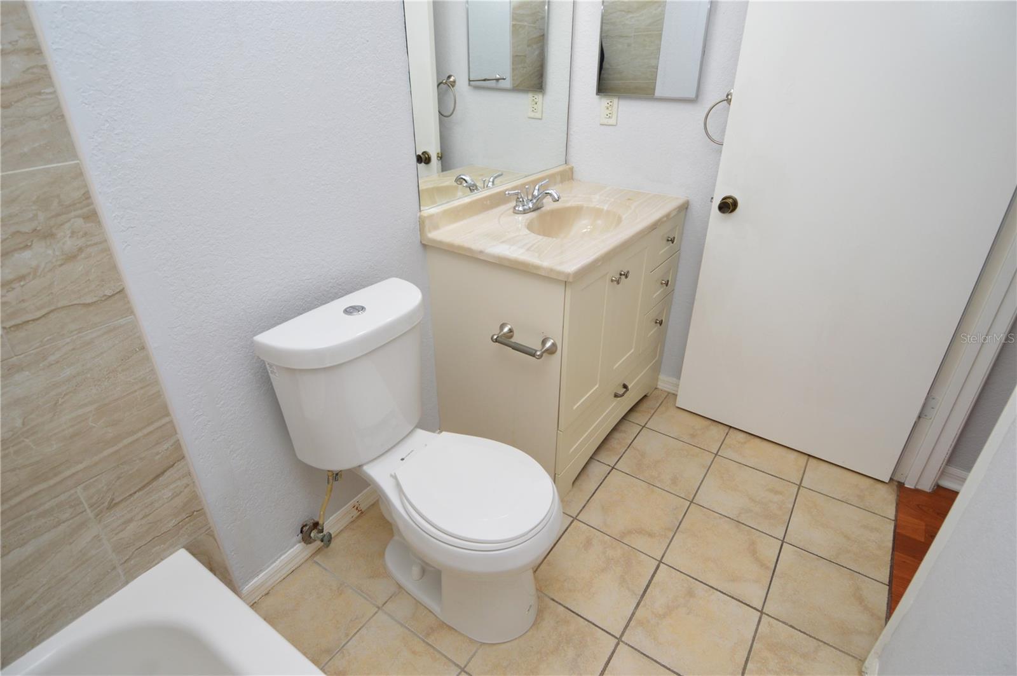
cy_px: 338
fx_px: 508
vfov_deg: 67.3
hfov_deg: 90.1
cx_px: 508
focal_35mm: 18
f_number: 4
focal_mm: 12
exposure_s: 1/60
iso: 450
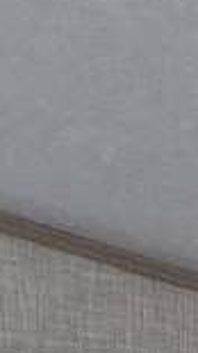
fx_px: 2412
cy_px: 1114
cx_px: 835
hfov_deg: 4.3
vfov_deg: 7.3
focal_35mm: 258
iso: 400
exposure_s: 1/120
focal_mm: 5.4
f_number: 1.8
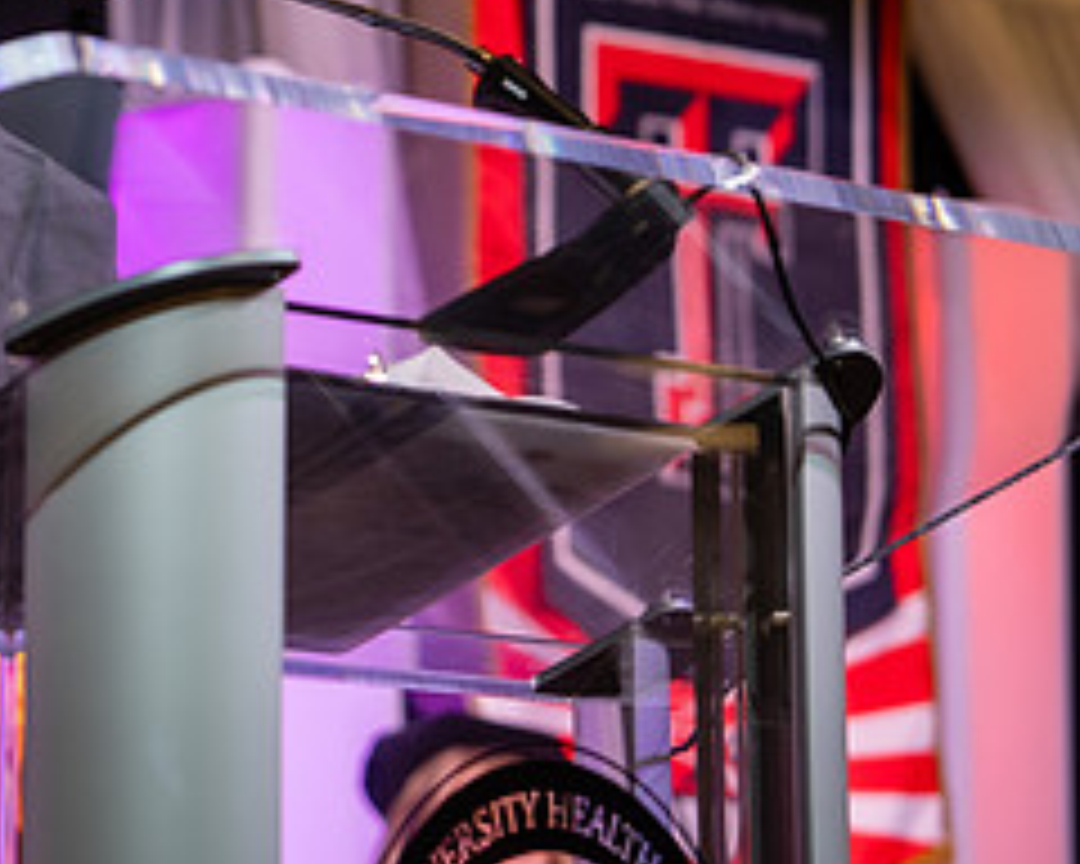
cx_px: -234
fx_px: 6648
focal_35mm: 208
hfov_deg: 9.2
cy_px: -185
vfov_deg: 7.4
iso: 500
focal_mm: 70
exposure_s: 1/200
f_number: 2.8
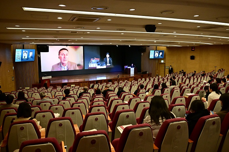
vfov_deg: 42.9
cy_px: 76
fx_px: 194
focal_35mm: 30
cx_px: 114
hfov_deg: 61.1
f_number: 5
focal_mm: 30.5
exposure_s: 1/200
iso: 4000
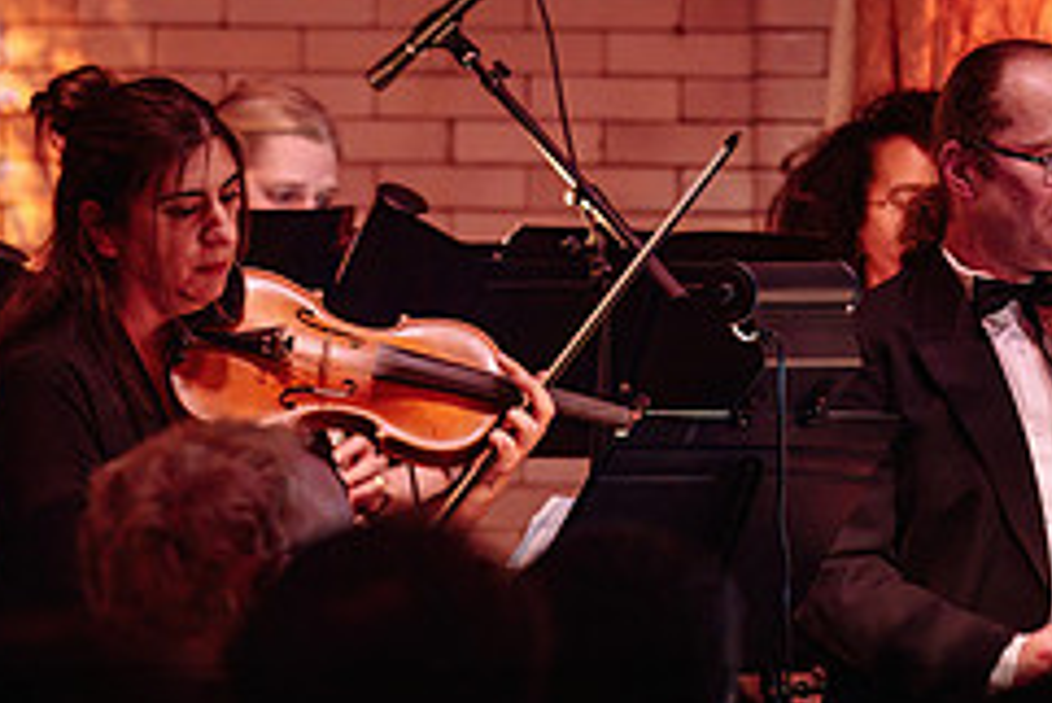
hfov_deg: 6.7
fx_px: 8947
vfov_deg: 4.5
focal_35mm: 306
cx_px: 432
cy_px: 212
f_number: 3.5
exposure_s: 1/80
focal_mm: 127
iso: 2000
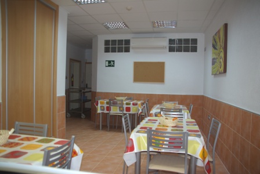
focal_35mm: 27
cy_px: 87
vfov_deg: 48.1
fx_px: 195
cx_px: 130
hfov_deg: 67.3
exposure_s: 1/30
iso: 100
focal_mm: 18
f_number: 3.5
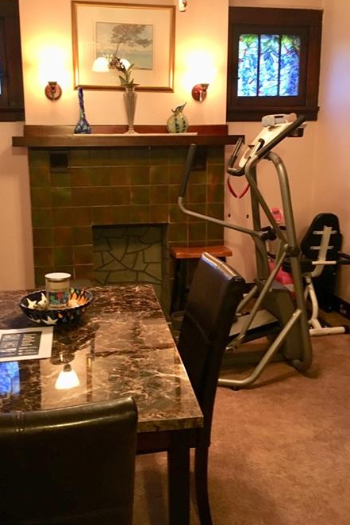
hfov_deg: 37.8
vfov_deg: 54.3
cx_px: 153
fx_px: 511
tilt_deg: -10.9
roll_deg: -1.5
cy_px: 232
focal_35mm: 35
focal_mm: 4.15
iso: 200
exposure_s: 1/17
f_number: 2.2
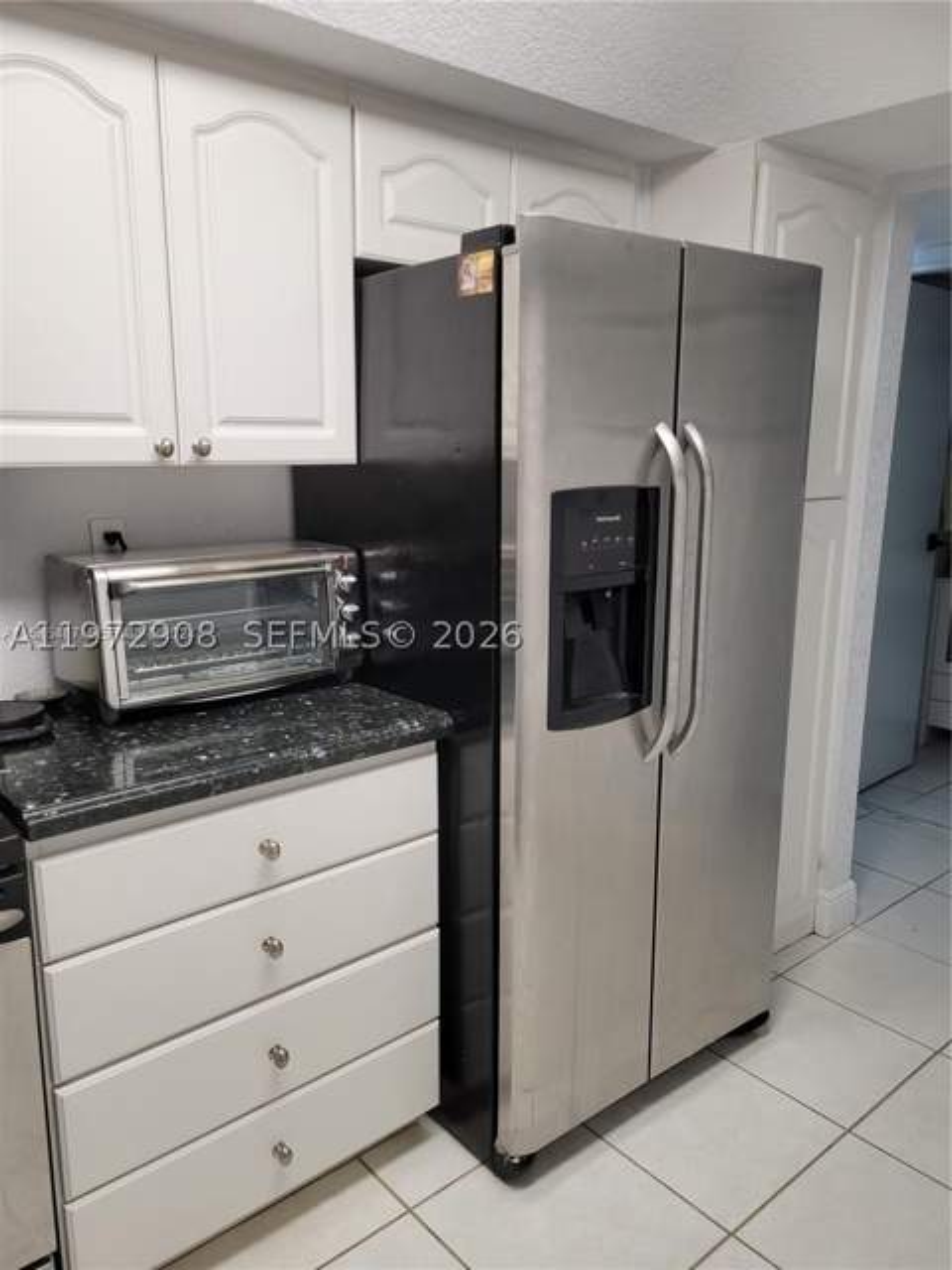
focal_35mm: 26
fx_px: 953
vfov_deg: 67.3
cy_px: 635
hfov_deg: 53.1
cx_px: 476
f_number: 1.8
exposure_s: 1/120
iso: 125
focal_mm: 5.4
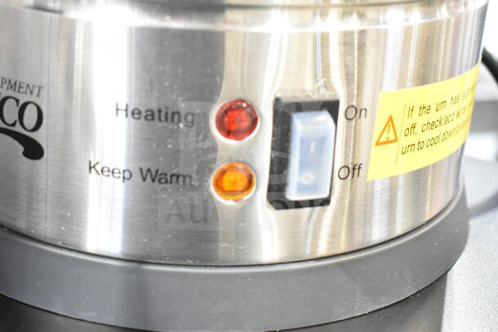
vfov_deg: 22.6
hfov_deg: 33.4
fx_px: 830
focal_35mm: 60
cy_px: 166
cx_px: 249
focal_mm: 40
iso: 5000
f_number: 4.8
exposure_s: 1/60
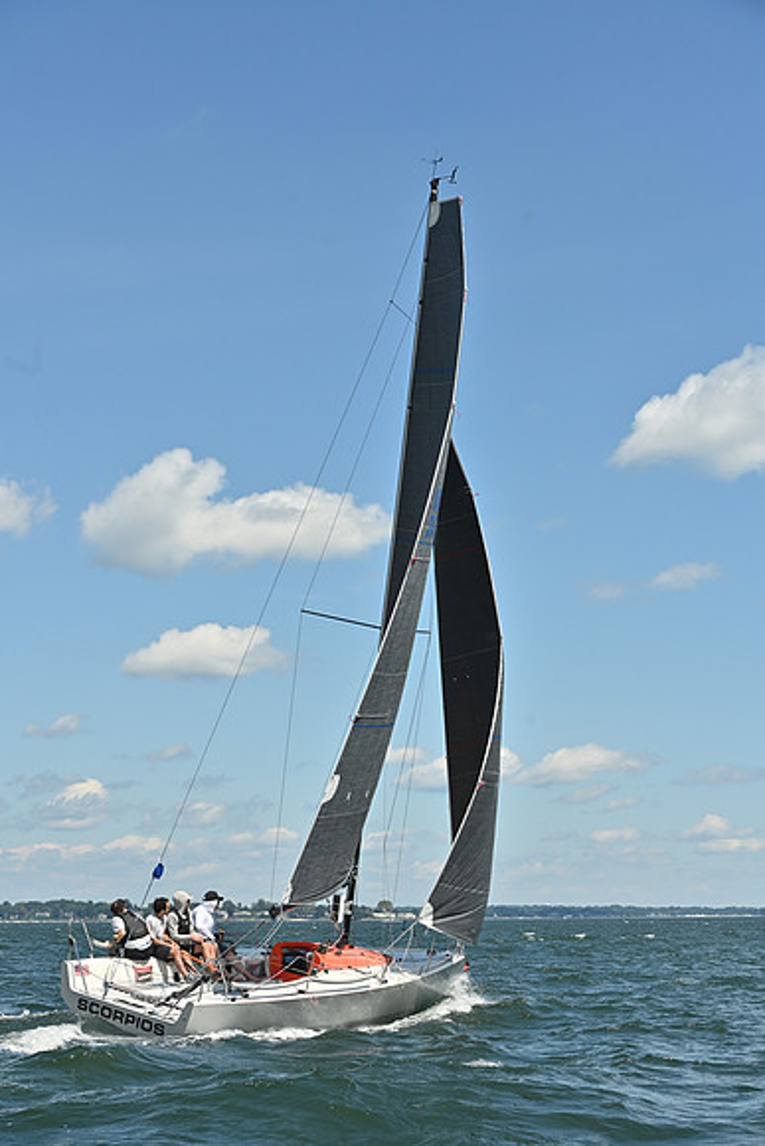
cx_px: 382
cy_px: 573
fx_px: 2230
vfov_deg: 28.8
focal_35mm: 70
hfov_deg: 19.5
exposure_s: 1/1250
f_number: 9
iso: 250
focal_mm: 70
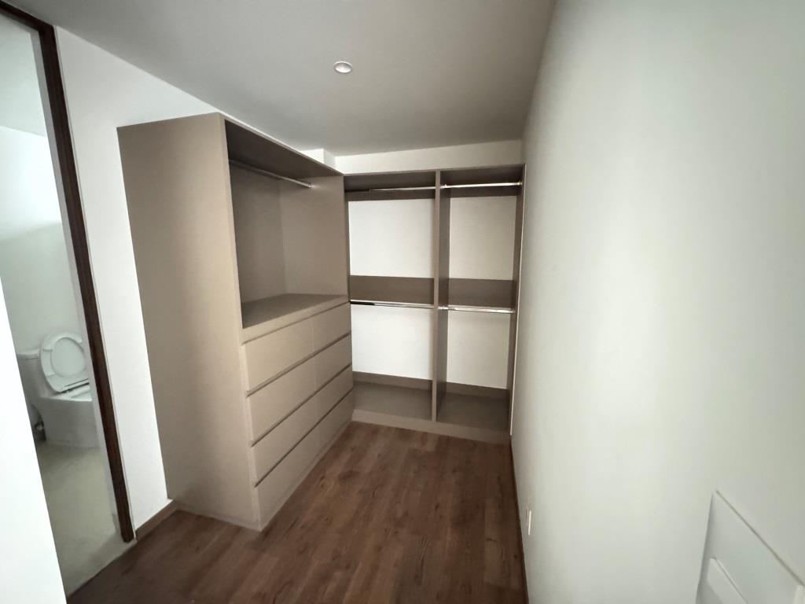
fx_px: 326
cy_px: 302
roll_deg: +0.7
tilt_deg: -9.4
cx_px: 402
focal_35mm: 14
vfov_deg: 85.7
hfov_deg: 102.1
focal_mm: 2.22
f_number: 2.2
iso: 2500
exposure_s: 1/26
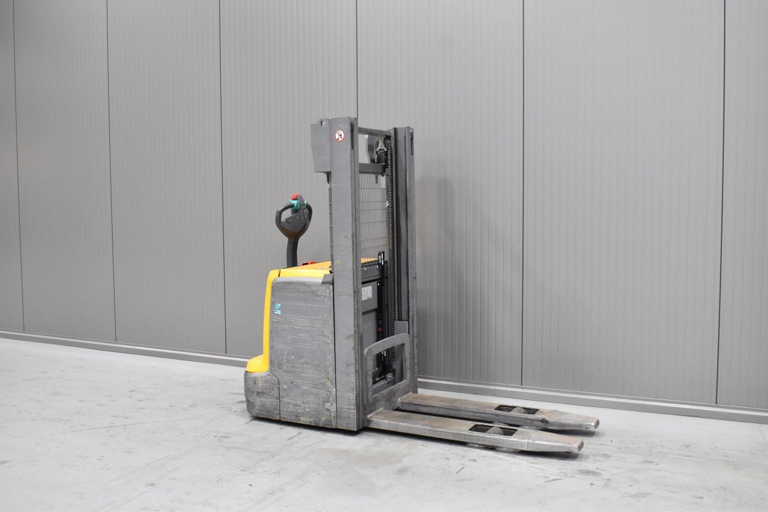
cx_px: 384
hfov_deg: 55.1
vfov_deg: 38.4
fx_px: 736
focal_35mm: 34
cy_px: 256
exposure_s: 1/30
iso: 1600
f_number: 5
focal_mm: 23
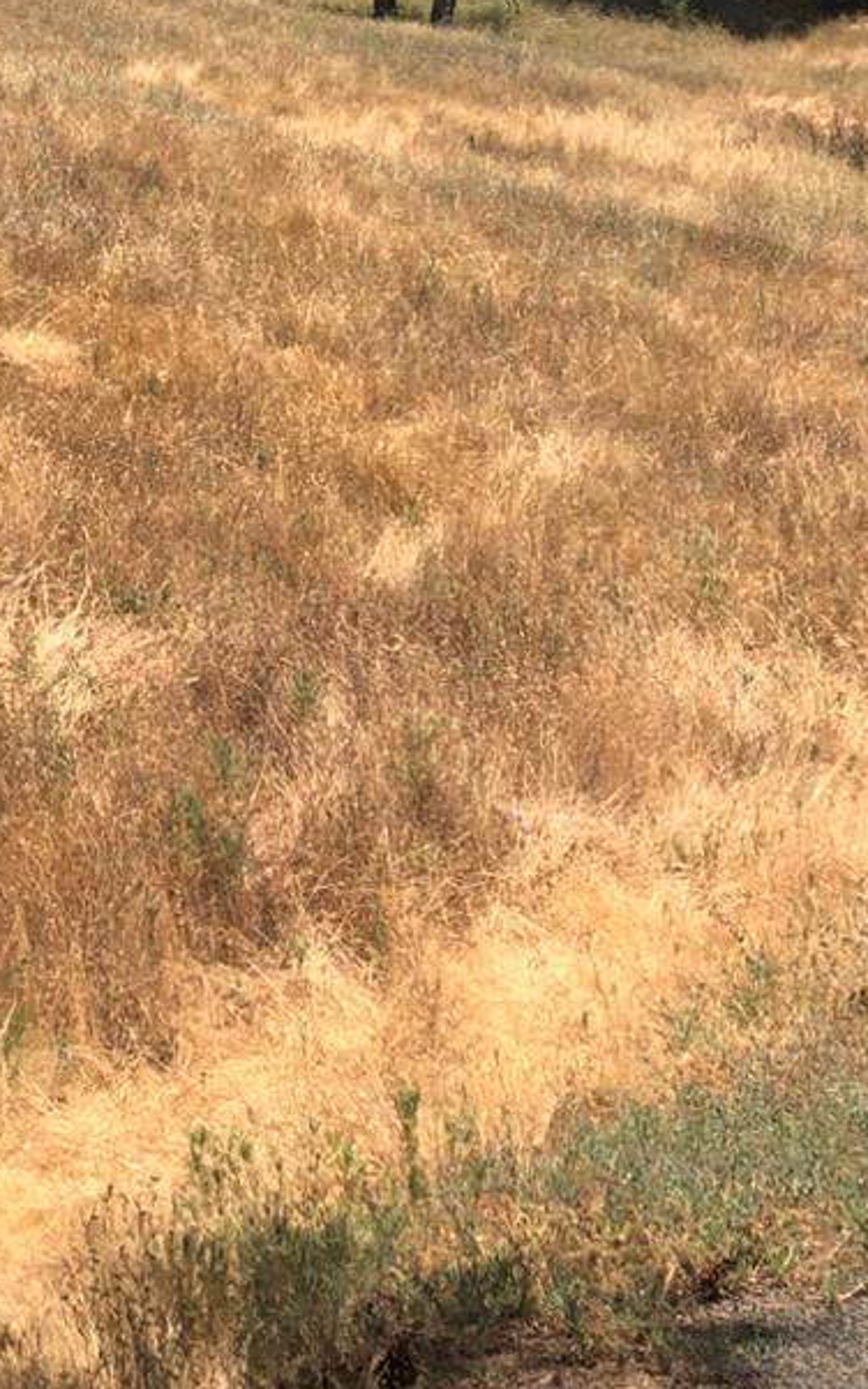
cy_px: 21
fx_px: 2802
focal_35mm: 74
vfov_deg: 26.5
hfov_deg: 16.4
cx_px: -341
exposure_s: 1/1389
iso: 20
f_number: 1.8
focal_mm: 3.99
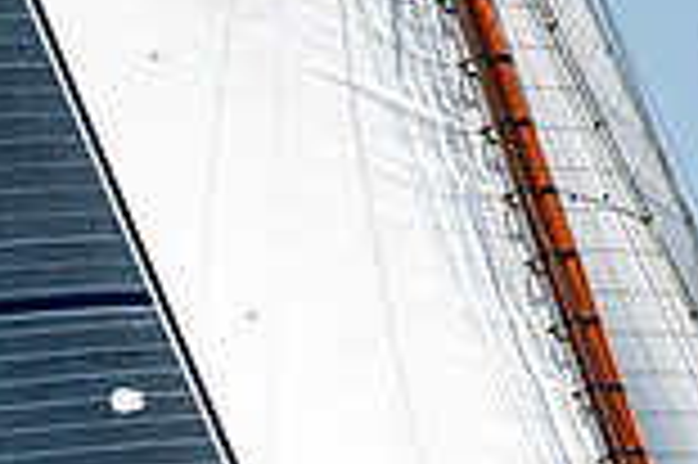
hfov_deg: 1.8
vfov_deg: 1.2
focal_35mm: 1154
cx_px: -86
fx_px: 22351
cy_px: 811
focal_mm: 300
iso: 250
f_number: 5
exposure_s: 1/3200
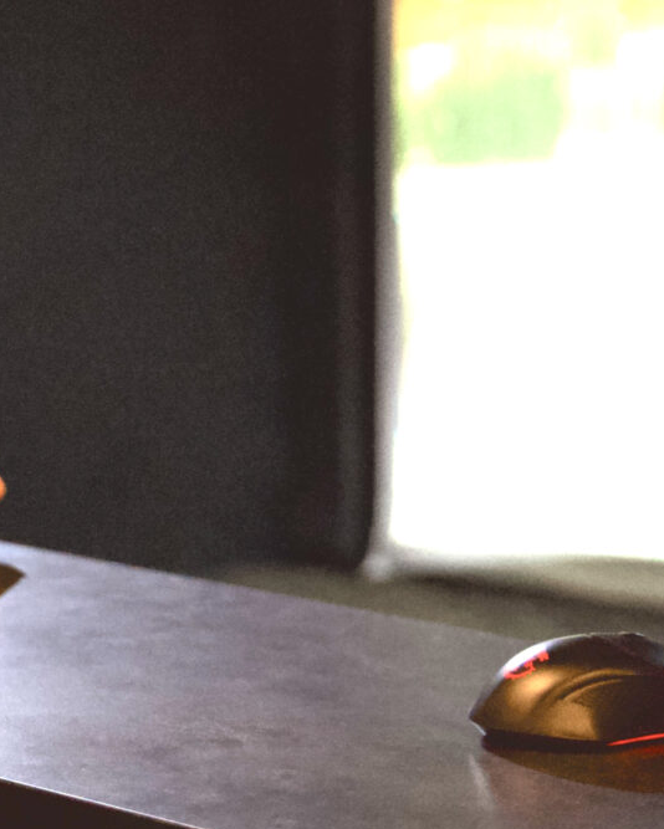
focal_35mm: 144
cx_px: -501
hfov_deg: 10.2
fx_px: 3536
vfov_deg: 13.3
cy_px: 126
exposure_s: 1/320
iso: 5000
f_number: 2.8
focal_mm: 40
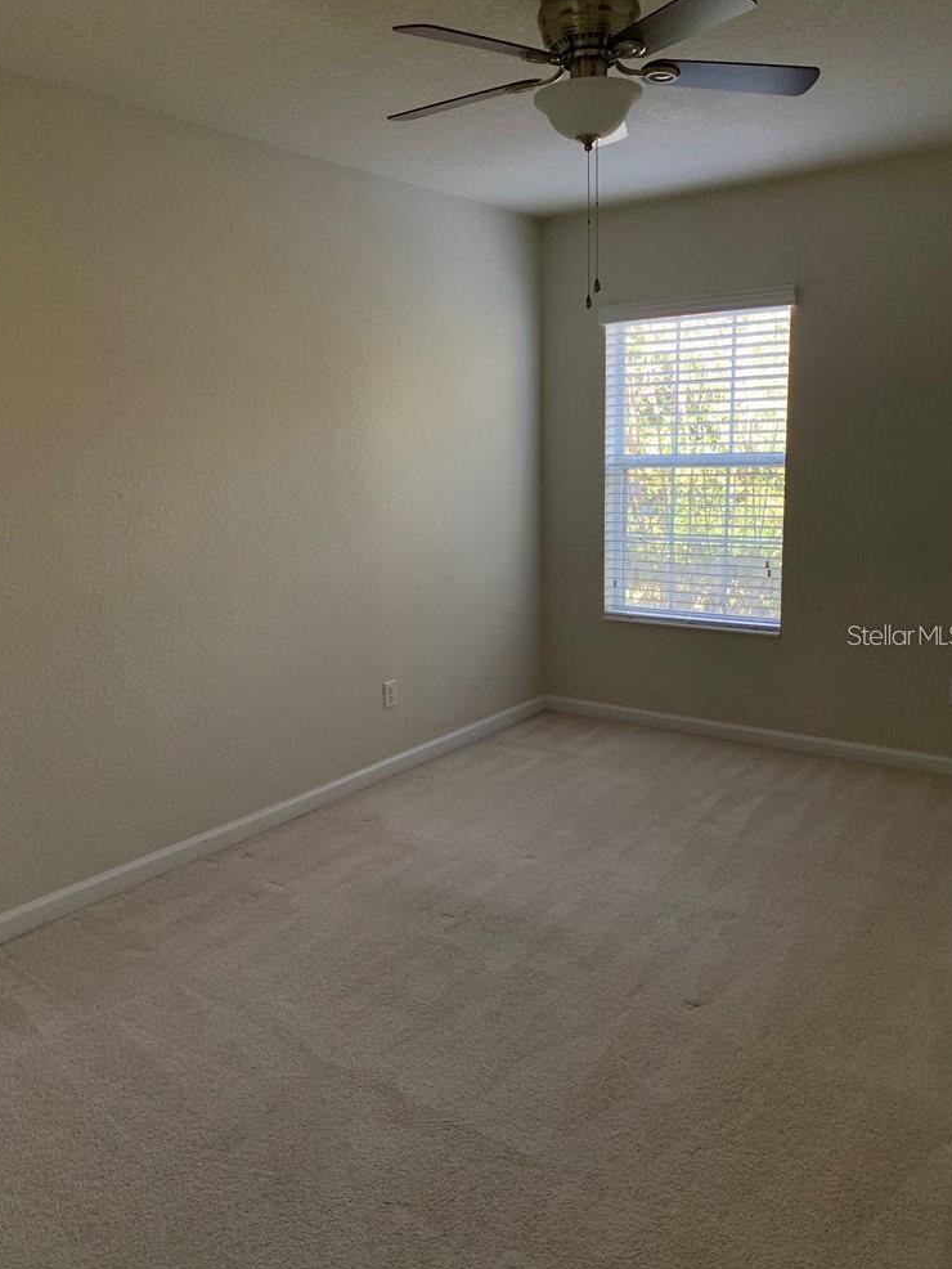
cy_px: 634
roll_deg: +2.0
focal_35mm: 27
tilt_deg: -9.8
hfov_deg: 51.4
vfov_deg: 65.3
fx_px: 990
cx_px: 475
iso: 100
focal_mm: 4.25
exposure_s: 1/80
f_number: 1.8
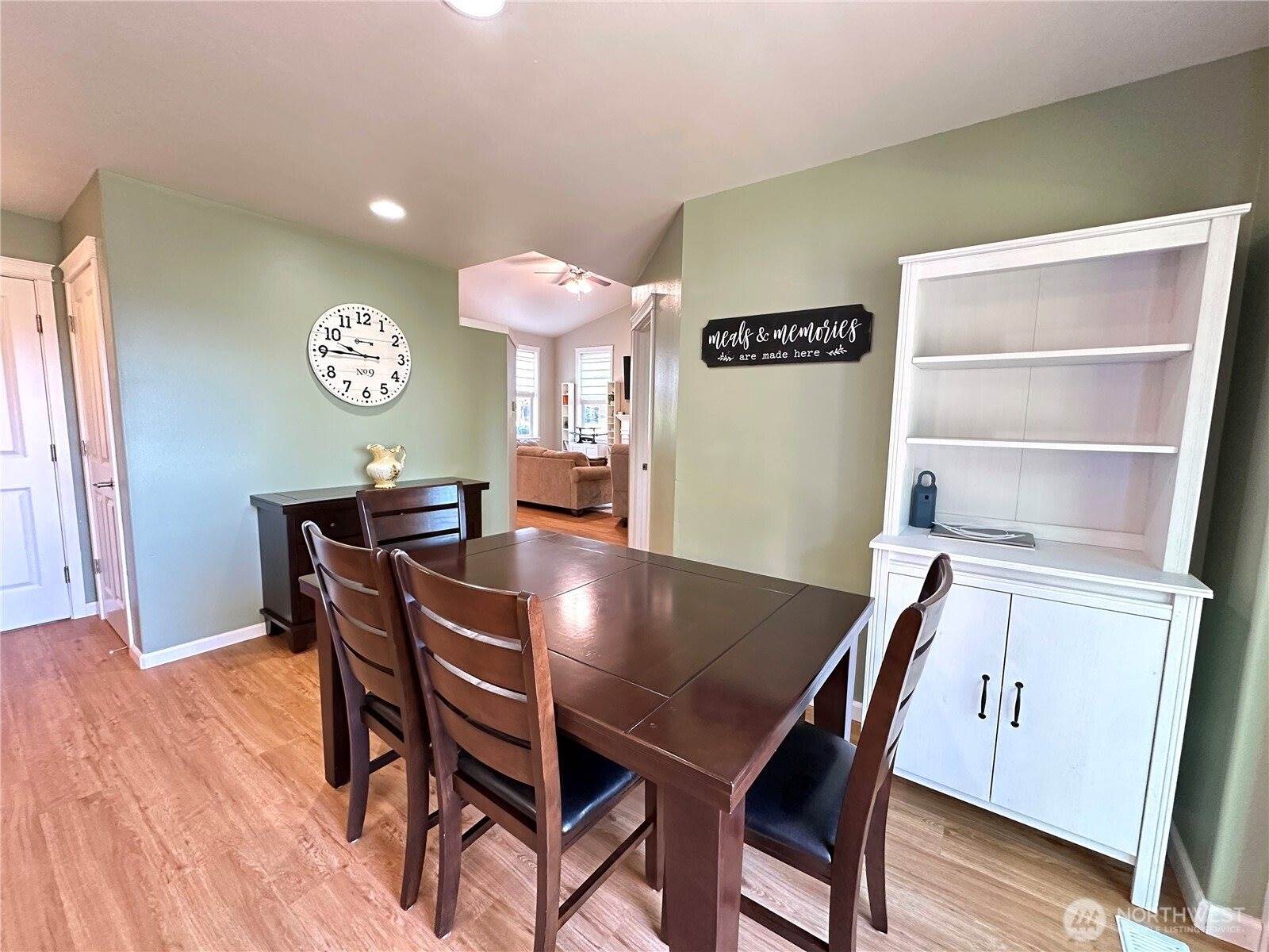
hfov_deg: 102.1
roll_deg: -1.3
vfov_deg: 85.7
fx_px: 513
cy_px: 476
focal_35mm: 14
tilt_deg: -6.8
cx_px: 634
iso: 500
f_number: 2.2
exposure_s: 1/60
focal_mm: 2.22
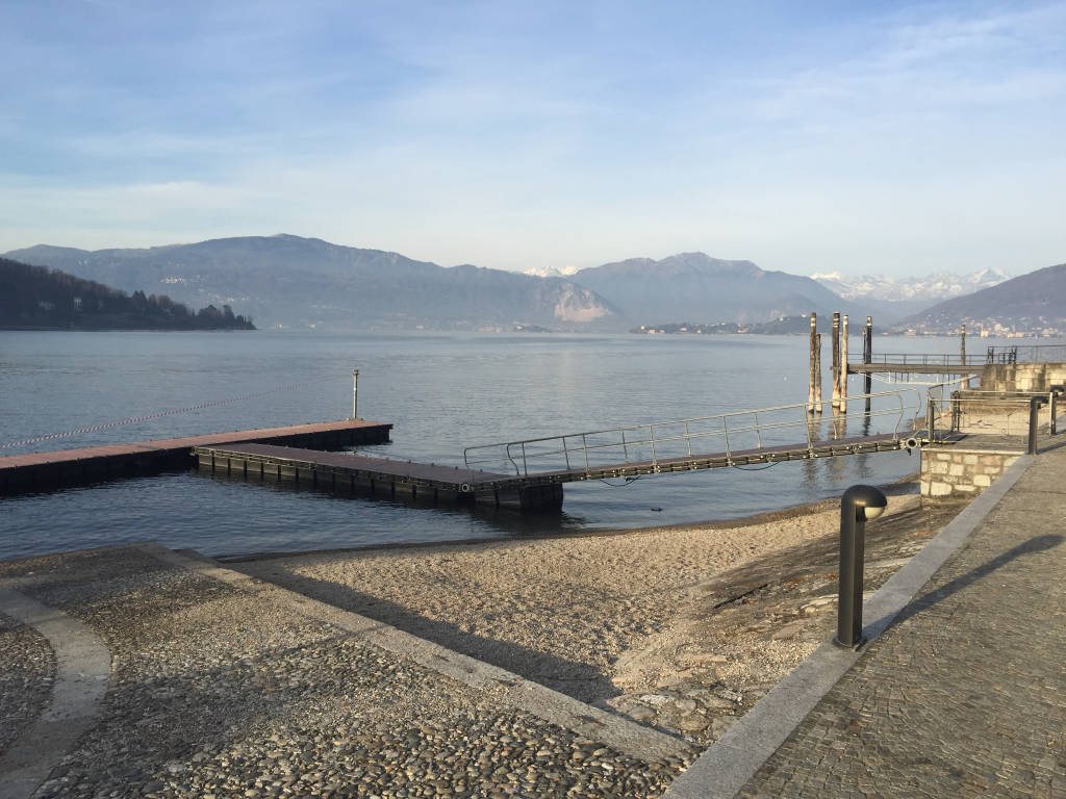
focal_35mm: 29
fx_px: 893
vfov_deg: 48.2
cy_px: 400
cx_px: 533
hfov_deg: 61.7
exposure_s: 1/1236
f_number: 2.2
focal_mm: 4.15
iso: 32
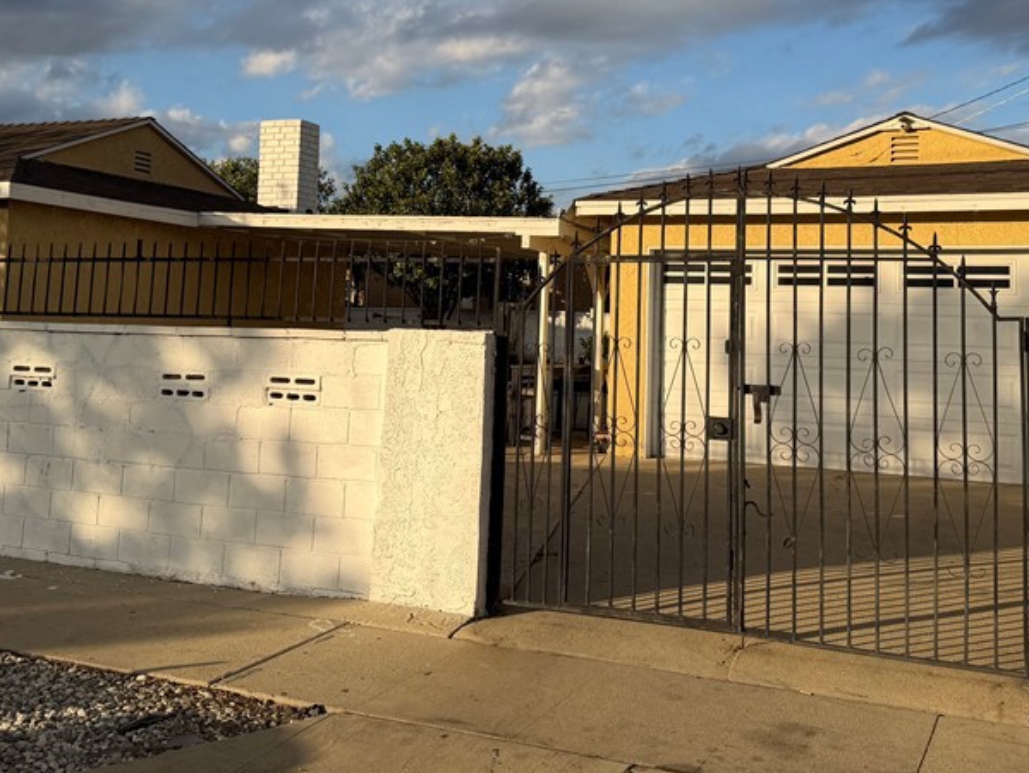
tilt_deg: +6.0
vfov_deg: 34.7
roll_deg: -1.7
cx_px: 539
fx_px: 1220
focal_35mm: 41
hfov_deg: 45.7
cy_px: 227
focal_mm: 6.76
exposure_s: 1/3759
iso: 80
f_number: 1.78
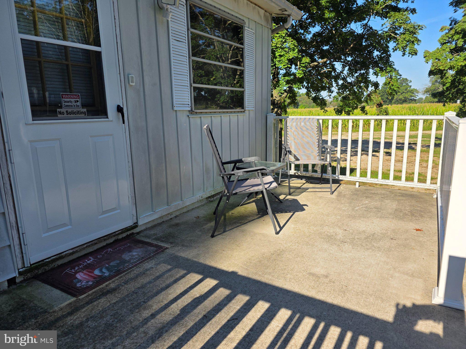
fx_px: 310
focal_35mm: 23
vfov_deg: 58.9
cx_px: 233
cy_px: 174
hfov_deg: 73.9
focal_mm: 6.3
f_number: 1.7
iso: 80
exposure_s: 1/3891
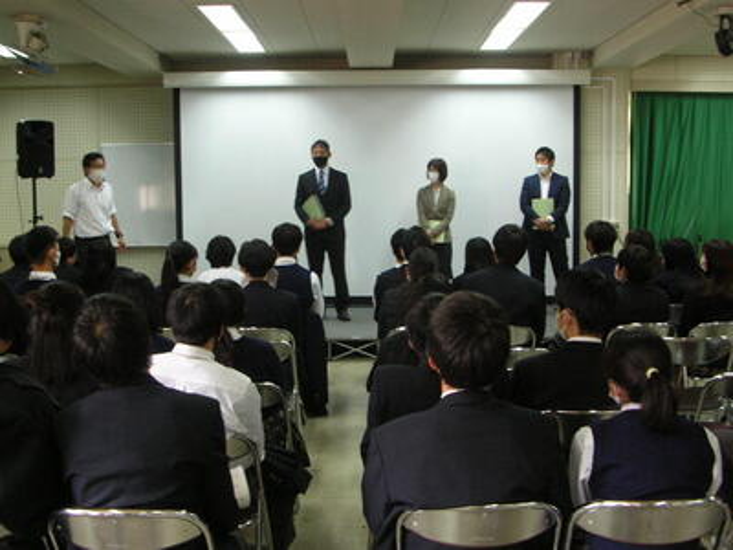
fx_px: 953
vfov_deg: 32.2
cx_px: 366
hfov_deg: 42.1
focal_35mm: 45
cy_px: 275
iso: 50
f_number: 3.1
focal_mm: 7.5
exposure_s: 1/6.3
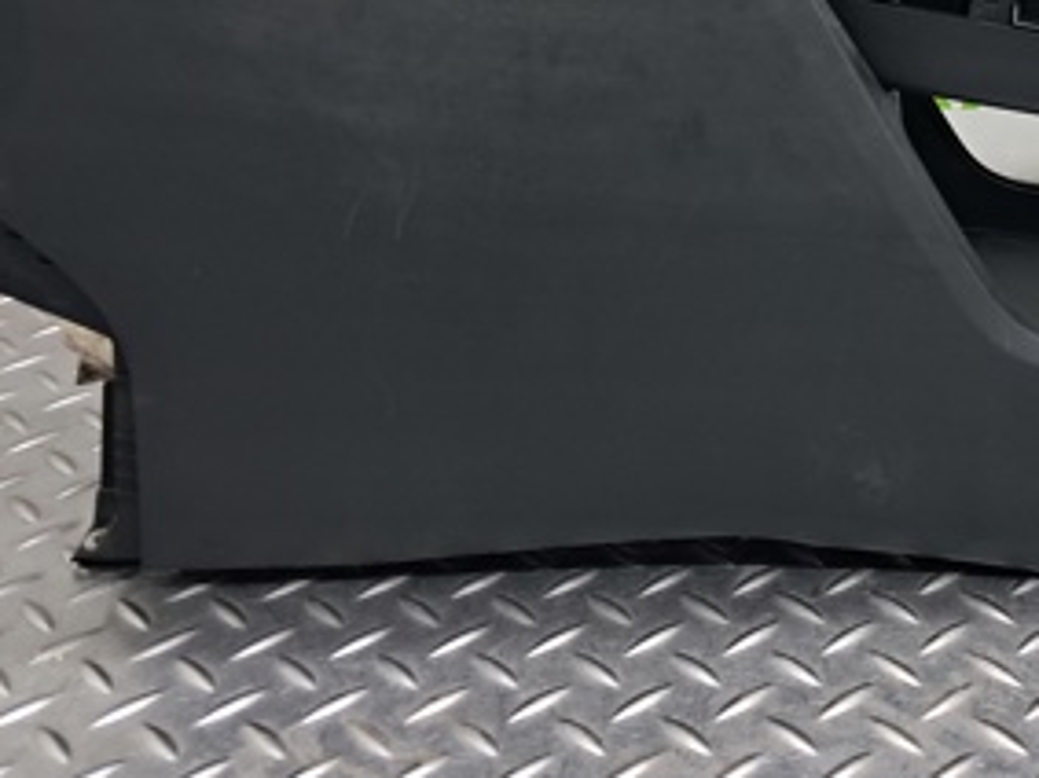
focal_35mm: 61
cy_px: 57
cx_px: 929
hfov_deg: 30.4
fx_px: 1830
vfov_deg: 23.3
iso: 125
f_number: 1.8
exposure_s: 1/50
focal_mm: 4
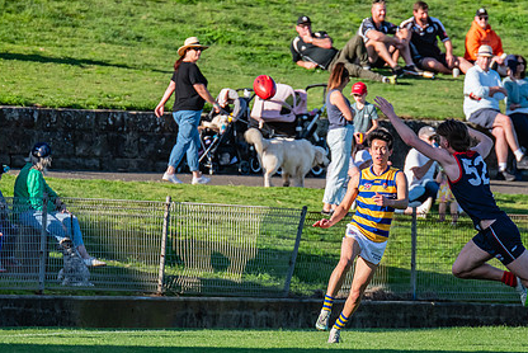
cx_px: 363
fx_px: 10479
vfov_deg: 1.9
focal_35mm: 714
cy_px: 194
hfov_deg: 2.9
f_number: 7.1
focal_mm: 420
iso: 800
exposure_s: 1/1600
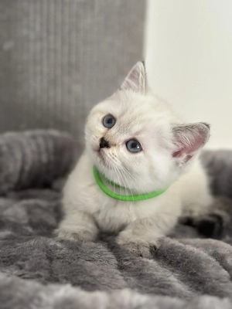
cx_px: 116
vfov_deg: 39.7
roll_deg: -3.5
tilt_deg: -6.7
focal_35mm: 48
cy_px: 154
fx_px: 429
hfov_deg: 30.3
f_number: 1.78
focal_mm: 6.86
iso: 125
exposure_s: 1/63
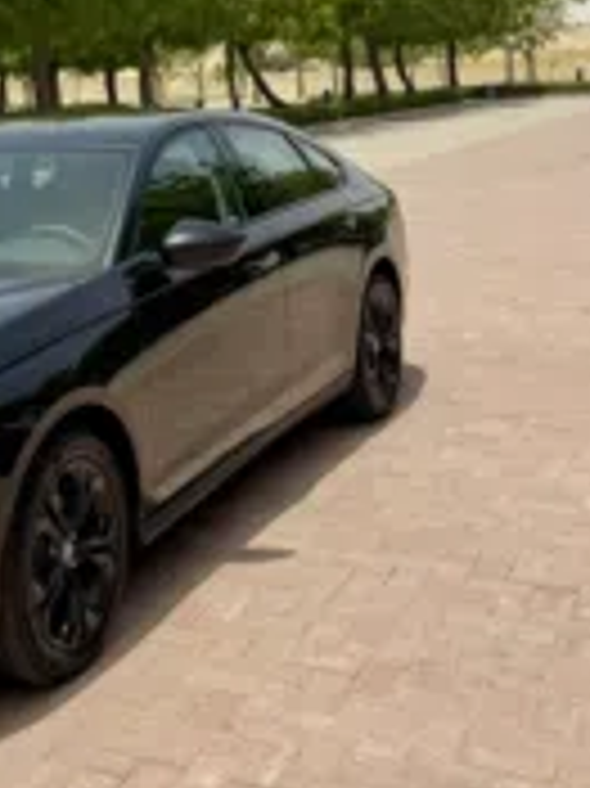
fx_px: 1251
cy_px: 117
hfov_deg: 24.8
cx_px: -50
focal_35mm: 55
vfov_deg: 33.5
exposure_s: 1/4950
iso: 80
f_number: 1.78
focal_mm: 6.76
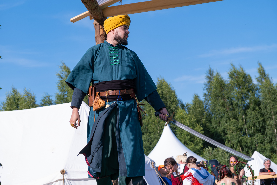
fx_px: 752
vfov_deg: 14.0
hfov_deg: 20.9
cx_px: 114
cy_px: 82
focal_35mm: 98
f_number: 4
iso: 160
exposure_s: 1/1250
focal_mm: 55
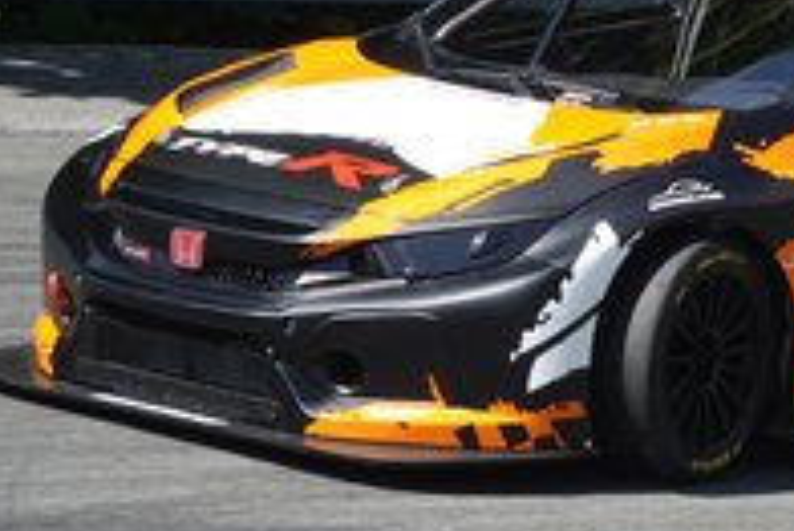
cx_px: 859
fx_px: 16730
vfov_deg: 1.8
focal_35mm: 758
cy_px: 191
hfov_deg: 2.7
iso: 125
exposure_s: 1/800
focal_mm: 120.91
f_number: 4
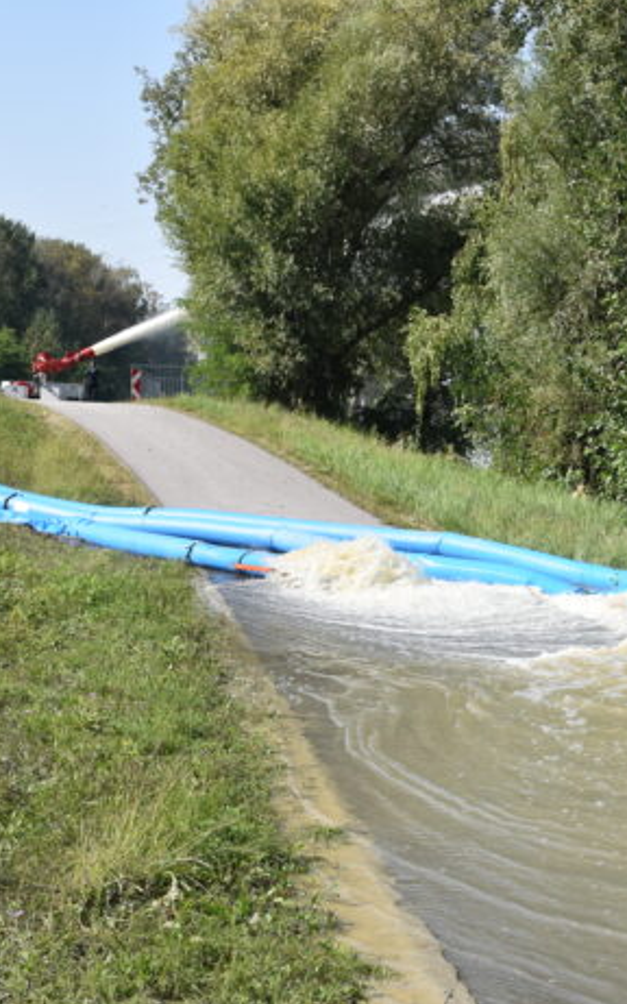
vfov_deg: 34.0
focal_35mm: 60
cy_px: 501
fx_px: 1641
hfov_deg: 21.0
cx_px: 610
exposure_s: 1/320
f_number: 9
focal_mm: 26
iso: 200
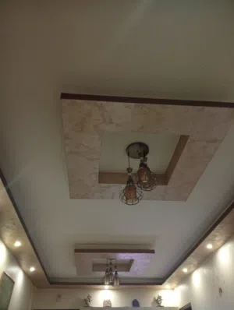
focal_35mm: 27
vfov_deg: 65.2
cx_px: 117
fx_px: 243
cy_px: 155
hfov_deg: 51.5
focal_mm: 3.98
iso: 3546
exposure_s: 1/16.7
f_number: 1.8
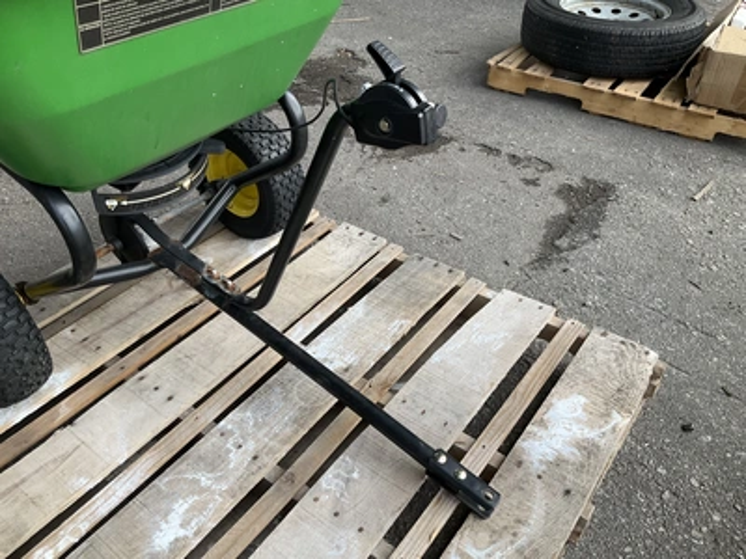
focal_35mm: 29
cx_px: 373
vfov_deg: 48.2
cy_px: 280
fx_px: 625
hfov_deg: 61.7
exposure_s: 1/491
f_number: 1.8
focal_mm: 3
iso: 25
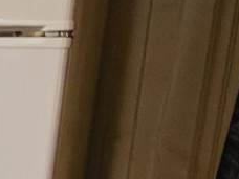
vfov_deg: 20.1
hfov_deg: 14.0
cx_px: -374
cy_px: 129
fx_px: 504
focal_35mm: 73
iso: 1000
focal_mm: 2.2
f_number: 1.9
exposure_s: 1/24
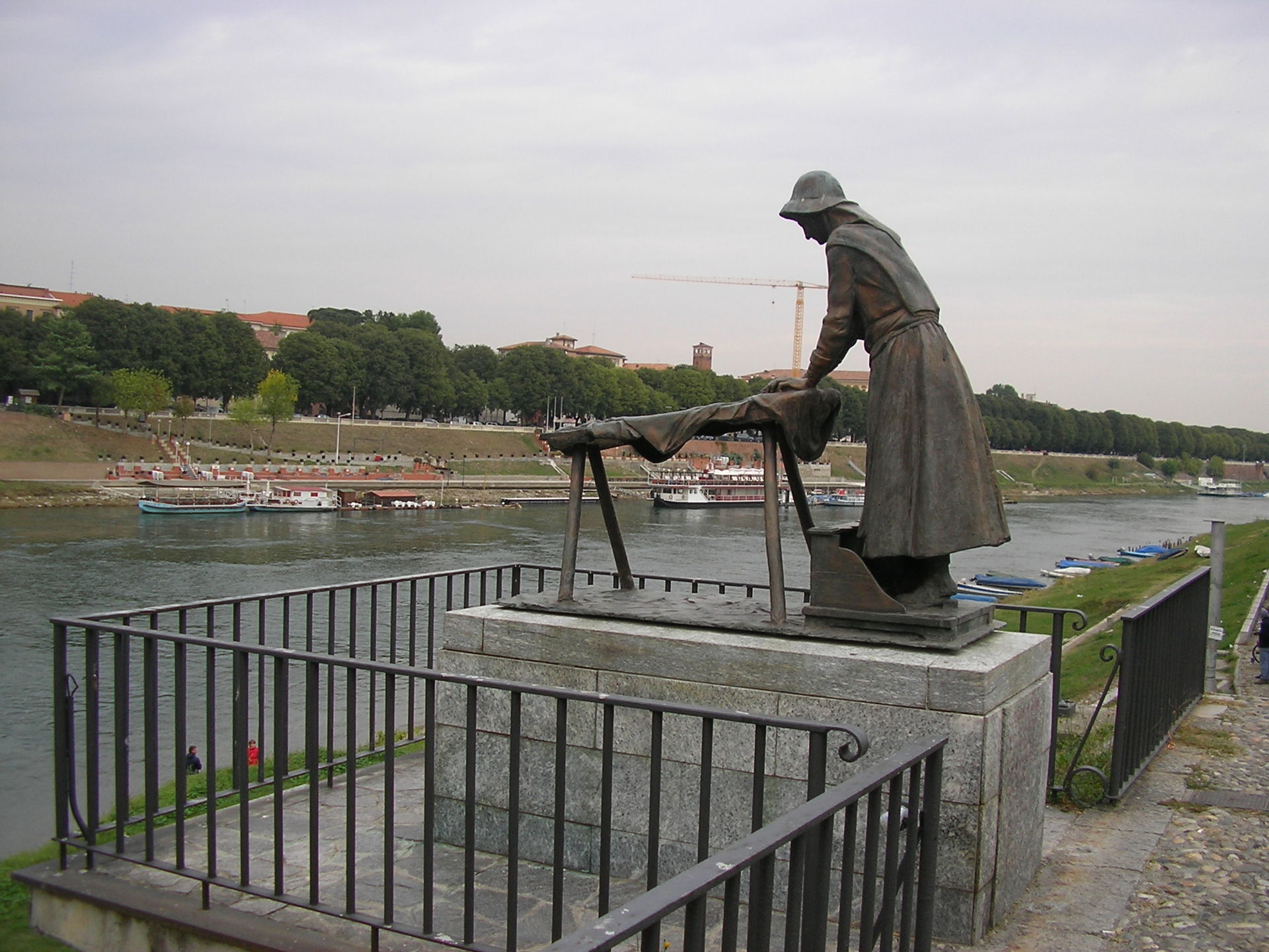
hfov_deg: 49.0
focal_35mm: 38
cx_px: 634
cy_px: 476
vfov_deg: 37.7
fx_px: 1393
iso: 50
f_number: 2.9
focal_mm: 5.8
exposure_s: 1/157
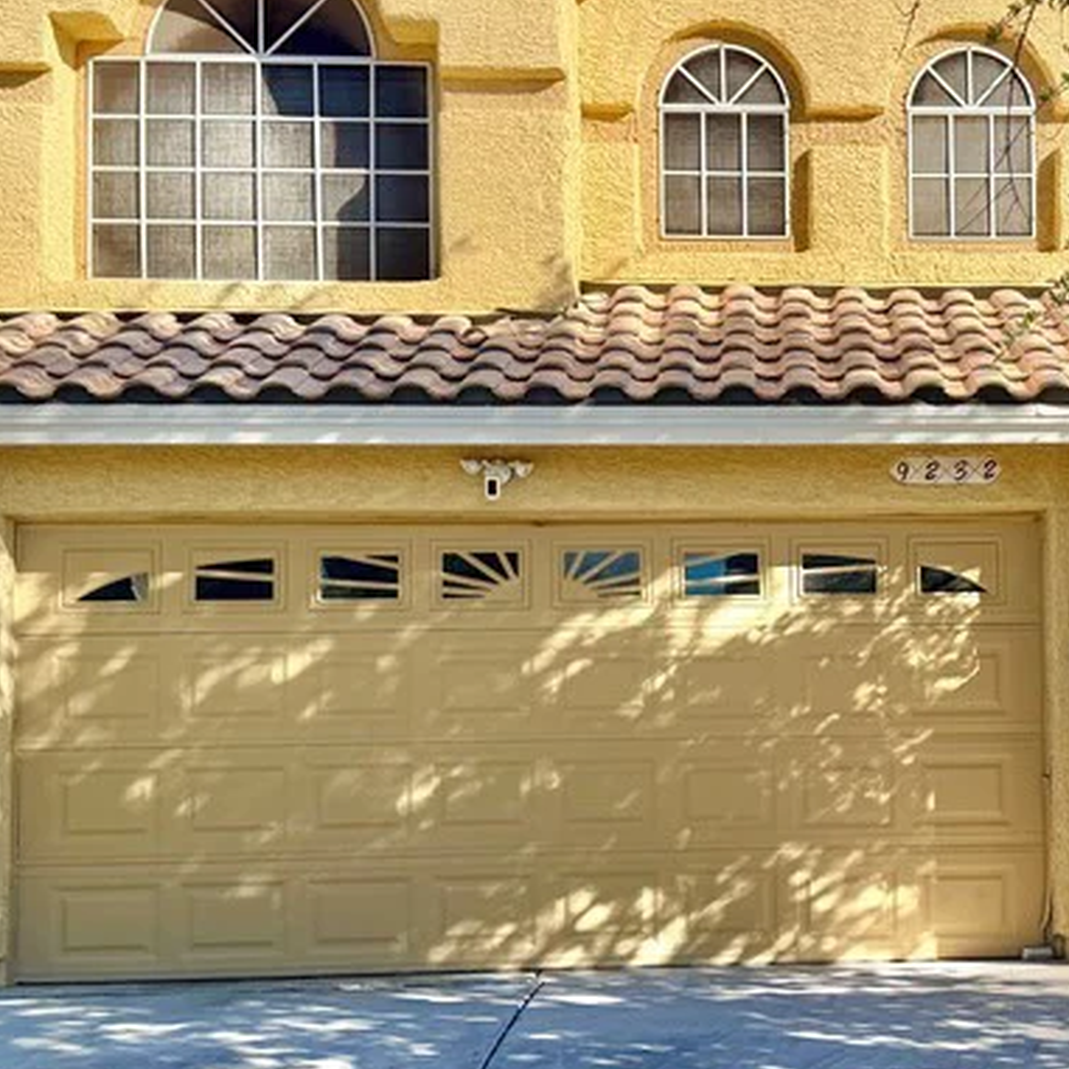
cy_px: 595
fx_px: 1992
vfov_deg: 30.0
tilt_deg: +5.6
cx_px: 845
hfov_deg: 29.4
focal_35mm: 57
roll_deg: +1.1
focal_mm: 6.76
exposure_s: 1/4405
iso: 80
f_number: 1.78
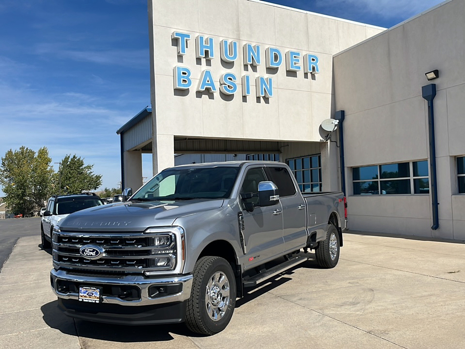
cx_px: 232
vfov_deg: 51.4
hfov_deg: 65.3
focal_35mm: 27
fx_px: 363
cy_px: 174
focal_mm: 5.1
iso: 50
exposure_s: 1/6757
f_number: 1.6
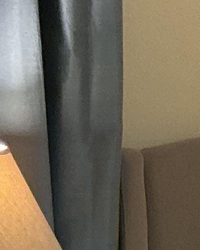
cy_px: 291
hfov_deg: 7.1
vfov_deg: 10.1
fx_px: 1398
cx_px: 640
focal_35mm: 189
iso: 125
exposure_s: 1/60
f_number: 1.8
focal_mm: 3
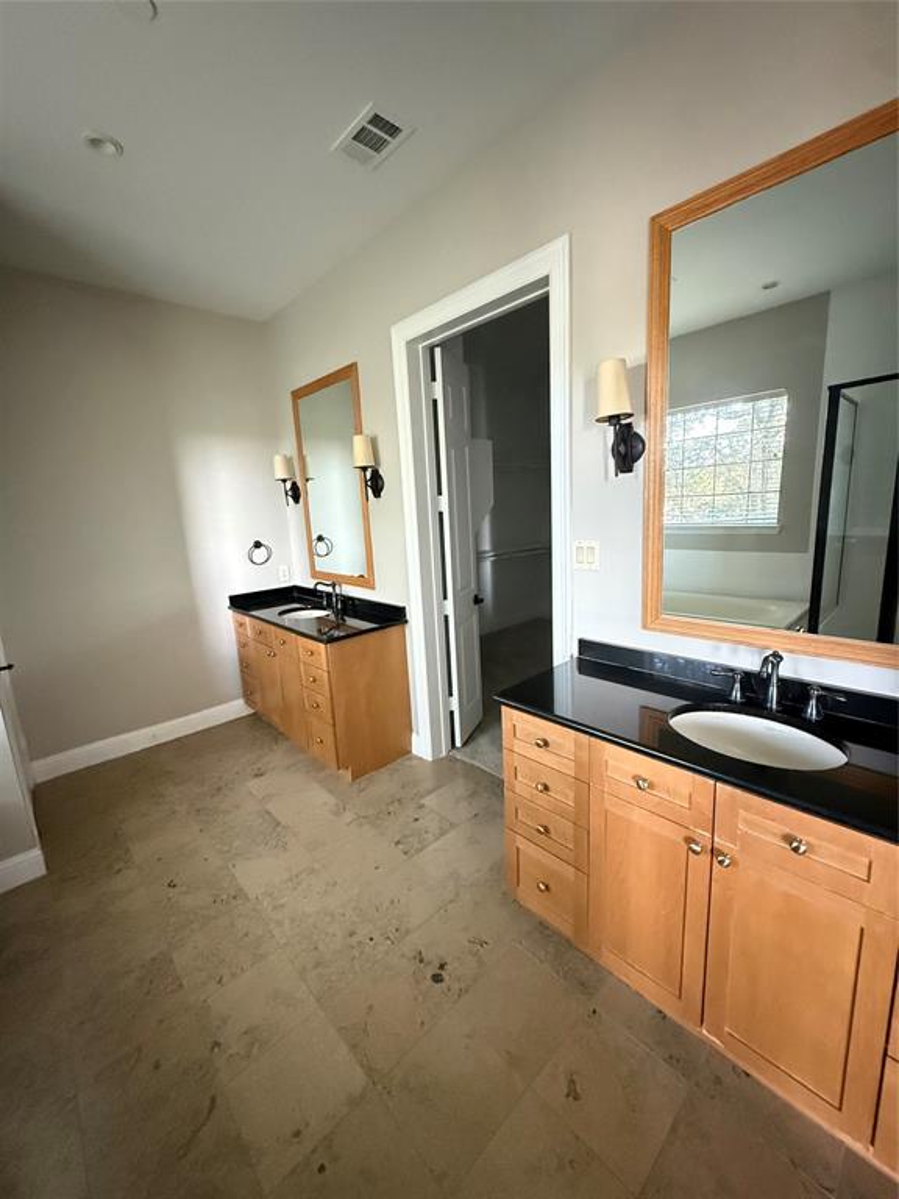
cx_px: 450
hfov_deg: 85.7
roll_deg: +2.1
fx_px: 485
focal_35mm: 14
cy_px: 600
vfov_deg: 102.1
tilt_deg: -10.9
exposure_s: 1/38
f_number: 2.2
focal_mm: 2.22
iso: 1600
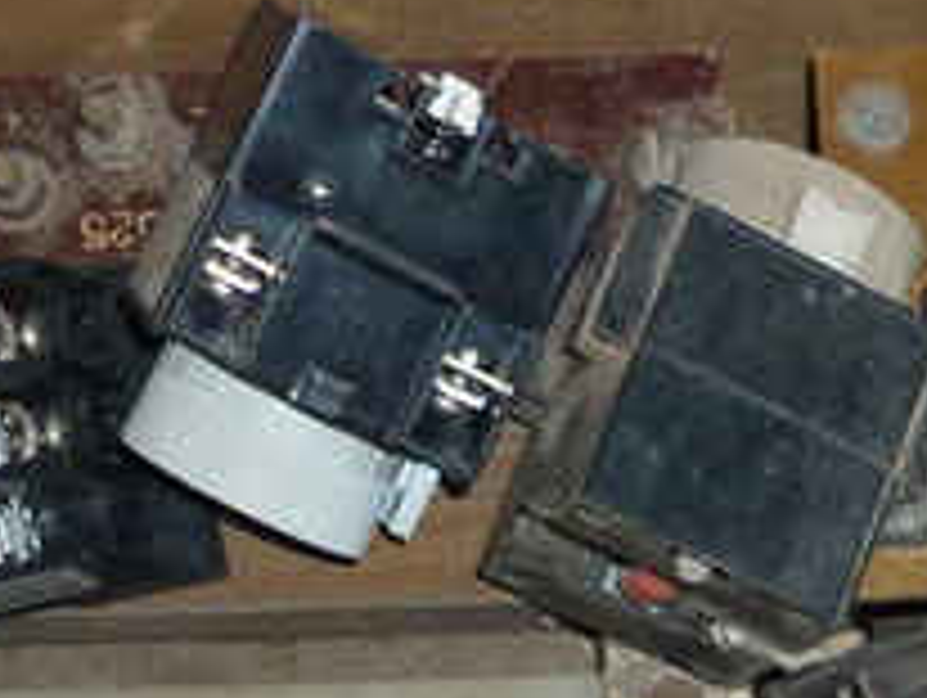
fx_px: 4290
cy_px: 1364
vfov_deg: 8.8
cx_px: 1359
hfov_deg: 11.8
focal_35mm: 160
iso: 100
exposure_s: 1/60
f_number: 2.8
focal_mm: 5.5
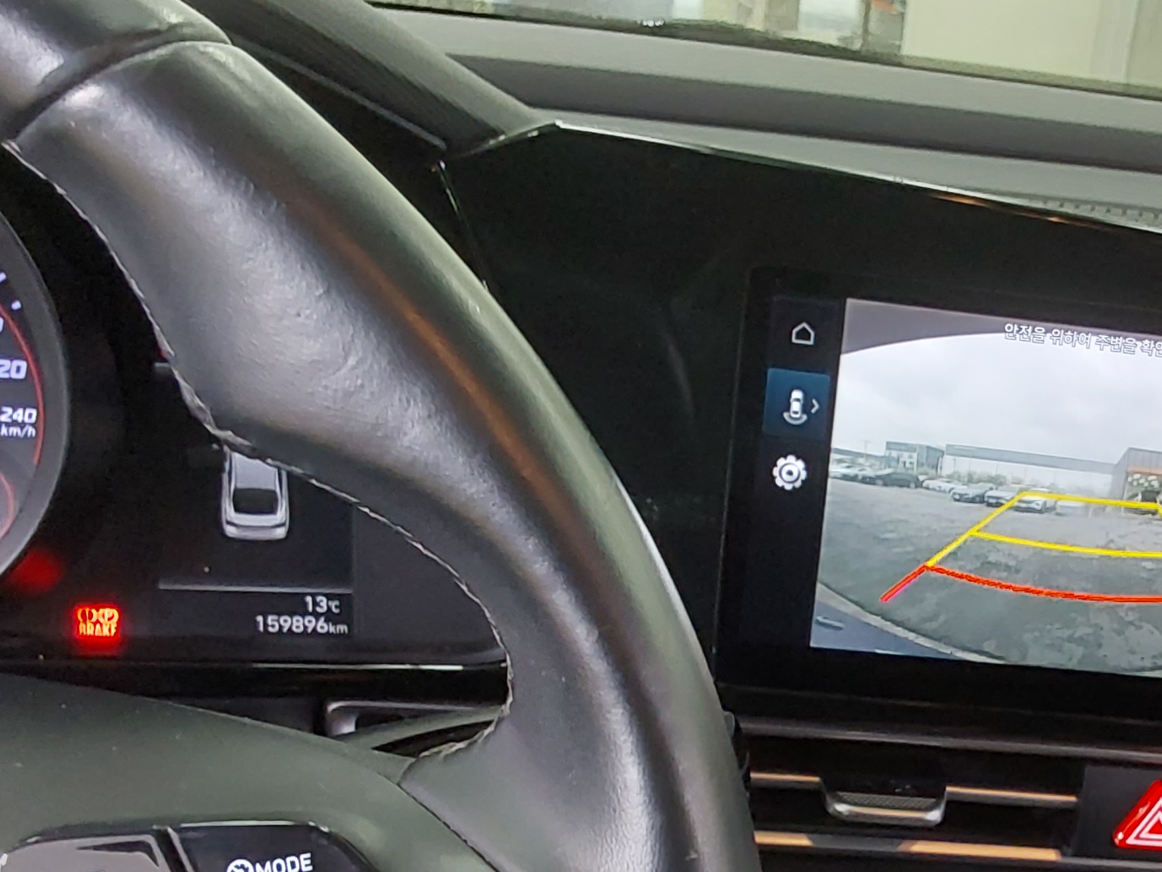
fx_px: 1779
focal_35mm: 53
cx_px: 931
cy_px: 727
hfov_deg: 35.0
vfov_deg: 26.9
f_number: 1.9
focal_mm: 2.91
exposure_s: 1/60
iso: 400
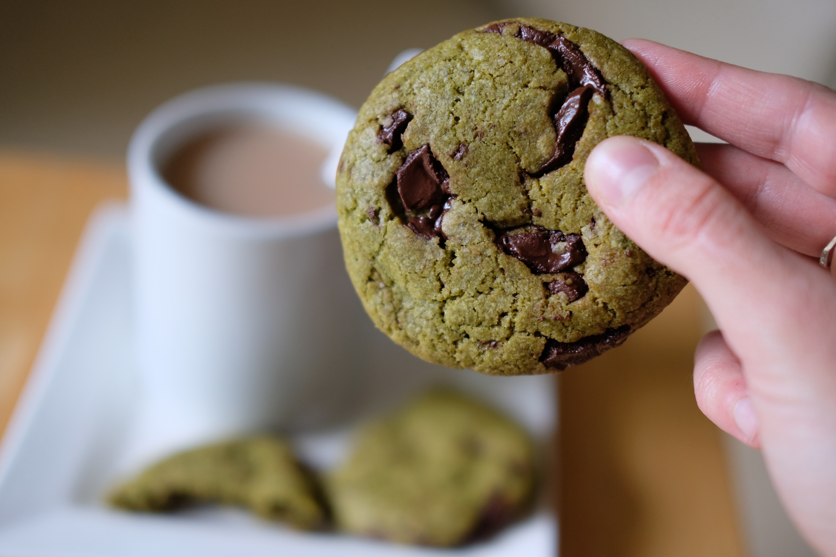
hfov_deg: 37.5
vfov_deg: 25.5
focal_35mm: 53
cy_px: 278
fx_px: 1231
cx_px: 418
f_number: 2
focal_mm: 35
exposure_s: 1/320
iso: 640
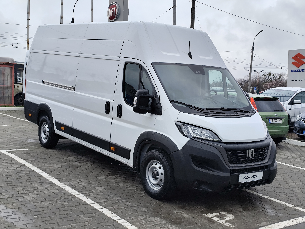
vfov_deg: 31.5
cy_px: 114
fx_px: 405
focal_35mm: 46
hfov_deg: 41.2
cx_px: 152
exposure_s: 1/720
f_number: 1.65
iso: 50
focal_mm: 6.19
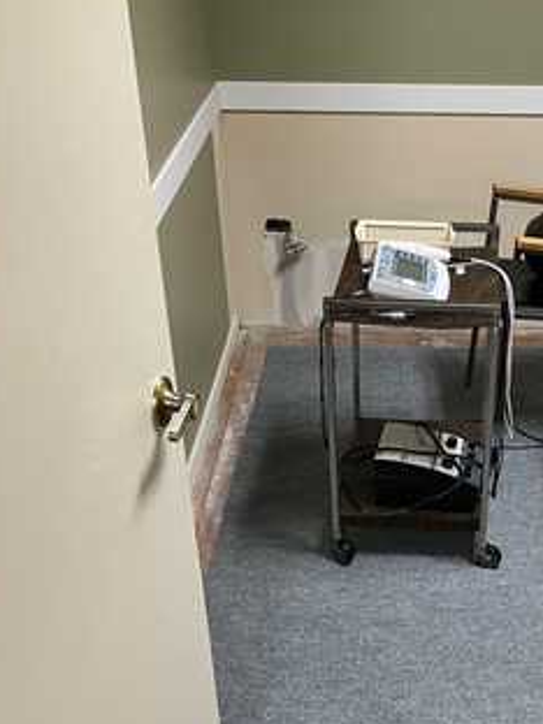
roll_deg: -1.3
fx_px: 1046
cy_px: 596
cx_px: 418
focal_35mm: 50
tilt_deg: -36.7
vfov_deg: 36.7
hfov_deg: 28.6
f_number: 1.5
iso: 200
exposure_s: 1/60
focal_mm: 5.7
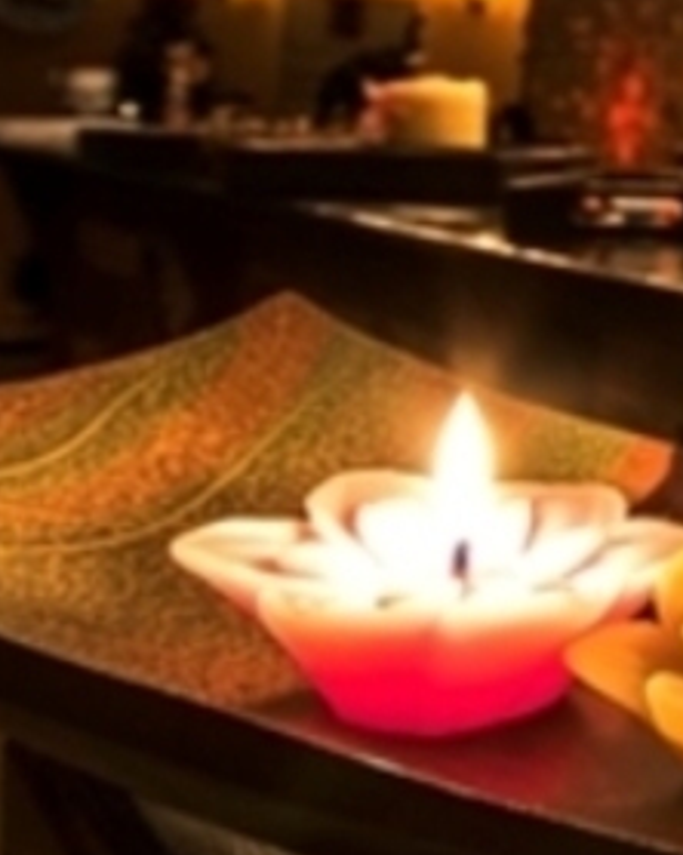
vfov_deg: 29.8
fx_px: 1543
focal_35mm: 61
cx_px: 1226
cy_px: 108
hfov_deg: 19.1
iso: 100
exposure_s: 1
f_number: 8
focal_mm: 10
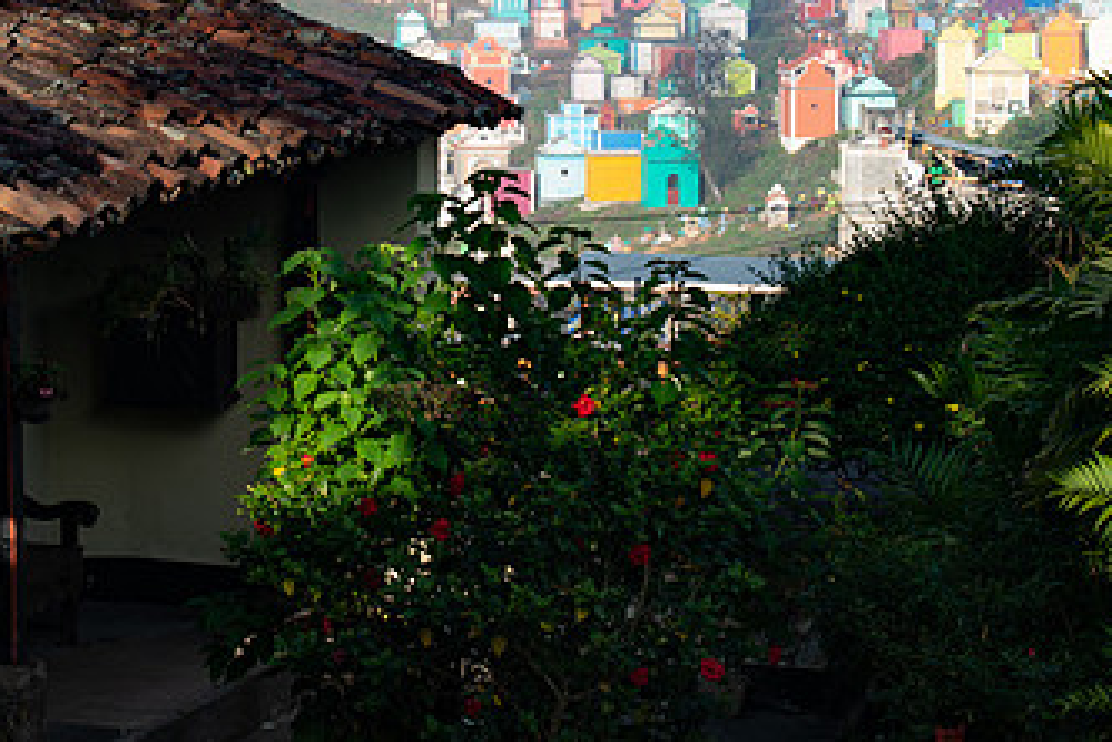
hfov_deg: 16.8
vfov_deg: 11.2
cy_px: 109
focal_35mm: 122
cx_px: 441
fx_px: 3768
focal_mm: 70
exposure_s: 1/125
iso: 160
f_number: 13
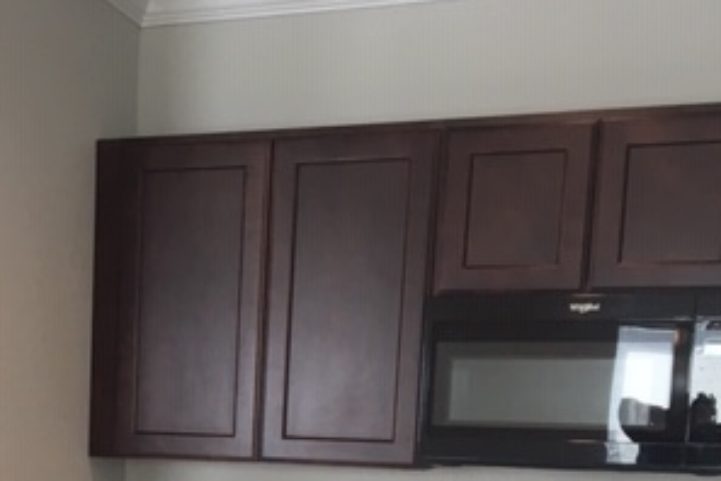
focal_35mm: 65
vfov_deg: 19.8
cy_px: 561
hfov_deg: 30.1
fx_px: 1302
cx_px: 126
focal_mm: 4.15
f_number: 2.2
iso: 32
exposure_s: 1/40
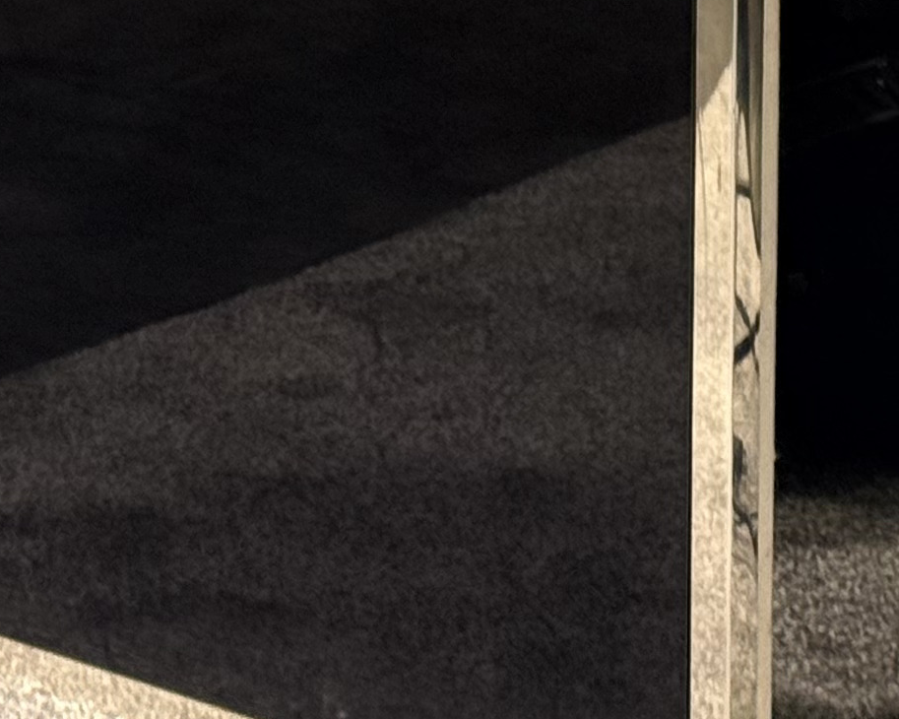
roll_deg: -0.9
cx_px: 663
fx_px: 5506
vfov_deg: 7.2
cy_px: -763
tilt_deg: -6.6
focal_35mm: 207
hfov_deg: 9.3
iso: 200
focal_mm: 6.76
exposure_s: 1/40
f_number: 1.78
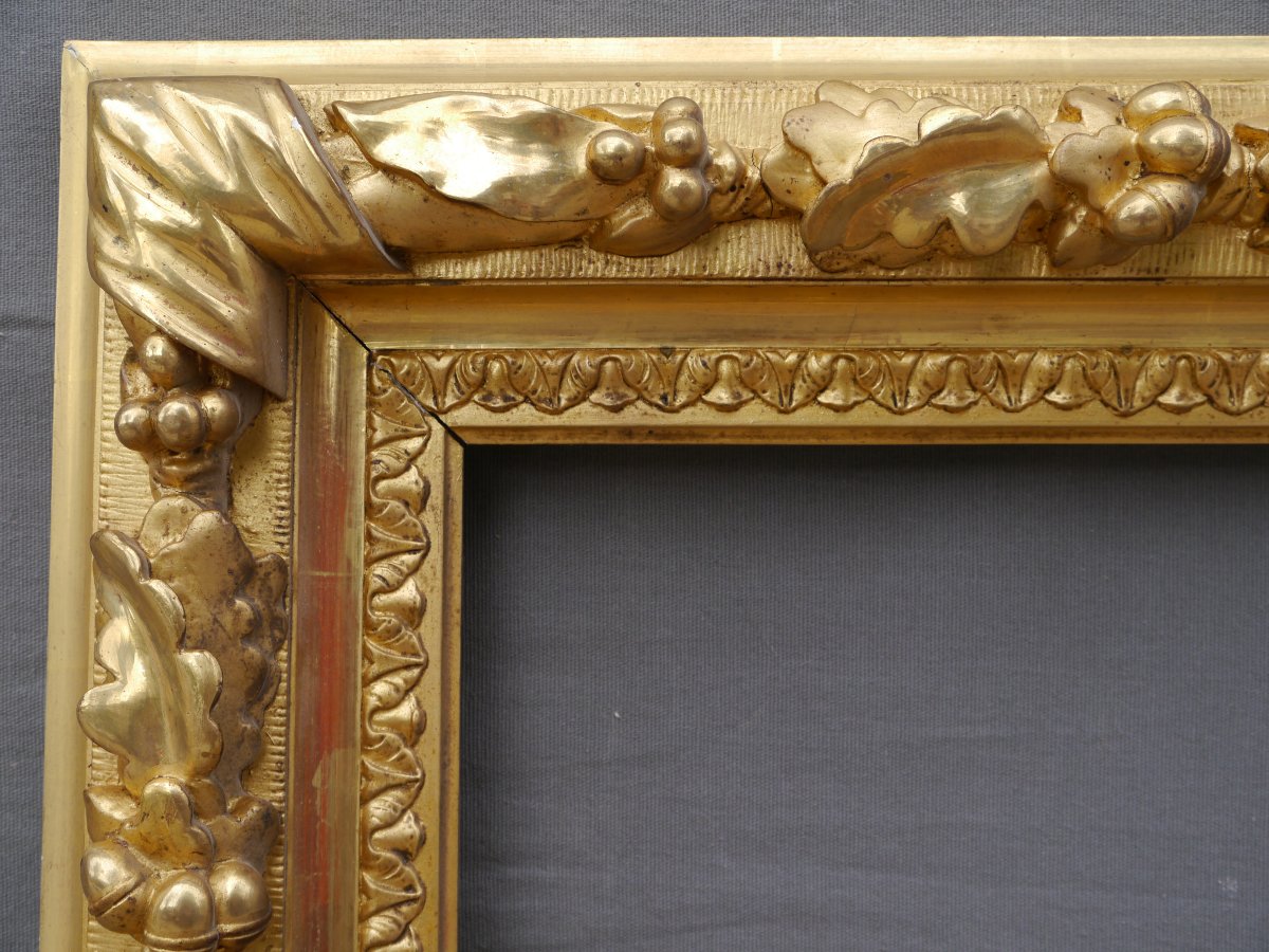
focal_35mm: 50
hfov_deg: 38.2
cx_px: 634
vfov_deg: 29.1
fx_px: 1833
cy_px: 476
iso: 200
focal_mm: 25
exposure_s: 1/200
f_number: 6.3
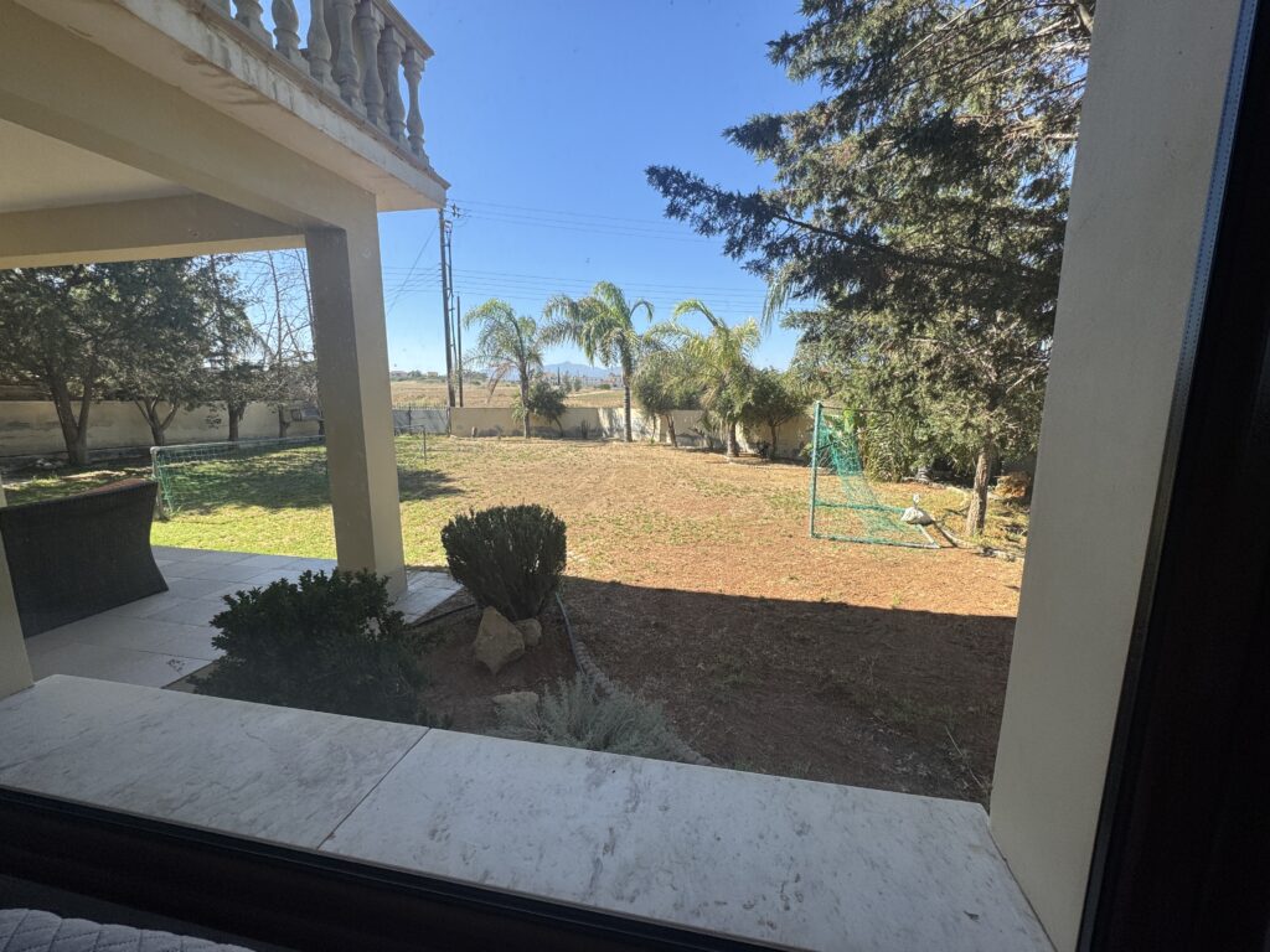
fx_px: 514
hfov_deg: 102.1
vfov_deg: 85.7
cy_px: 476
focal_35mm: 14
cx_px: 635
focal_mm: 2.22
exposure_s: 1/956
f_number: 2.2
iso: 40
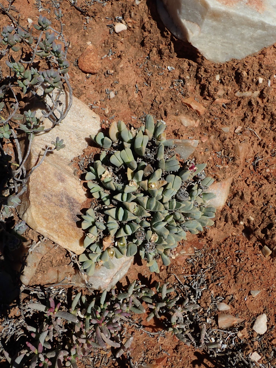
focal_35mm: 30
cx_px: 138
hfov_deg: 46.8
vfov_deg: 60.0
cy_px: 184
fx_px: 319
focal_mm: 5.5
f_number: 9
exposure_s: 1/250
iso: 100
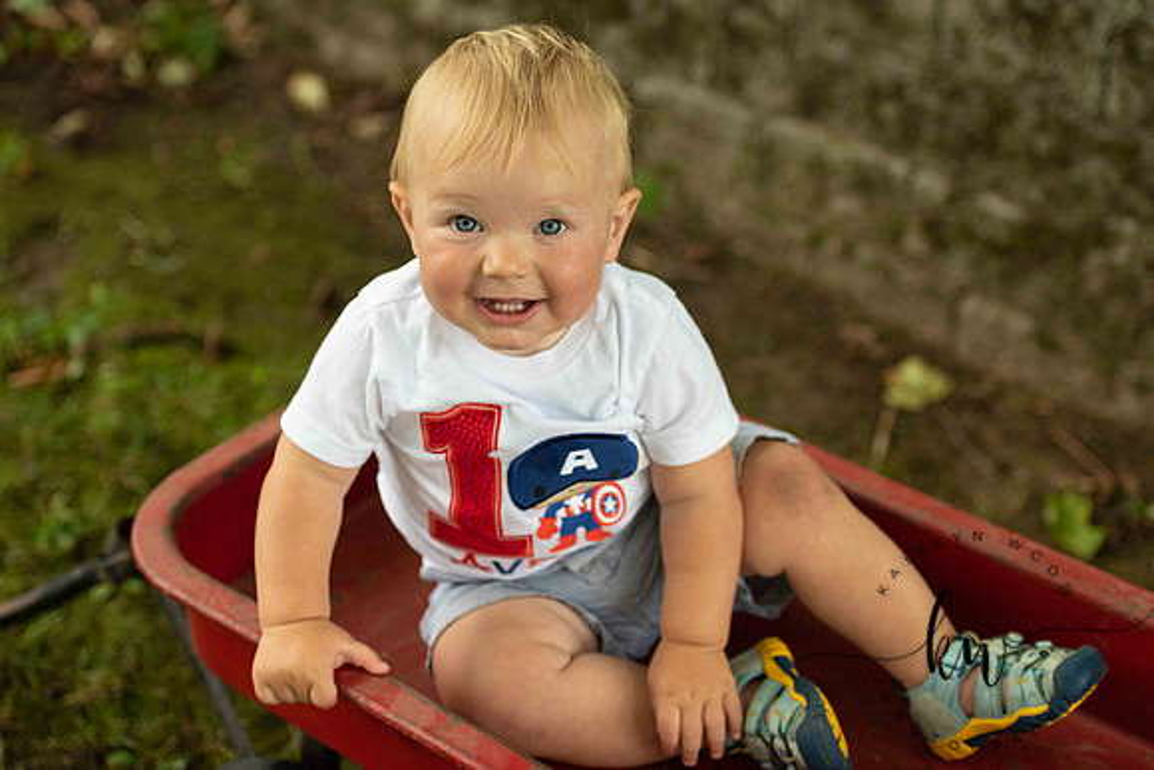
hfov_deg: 28.8
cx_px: 577
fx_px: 2244
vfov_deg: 19.5
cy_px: 385
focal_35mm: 70
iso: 400
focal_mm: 70
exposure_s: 1/250
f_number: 2.8
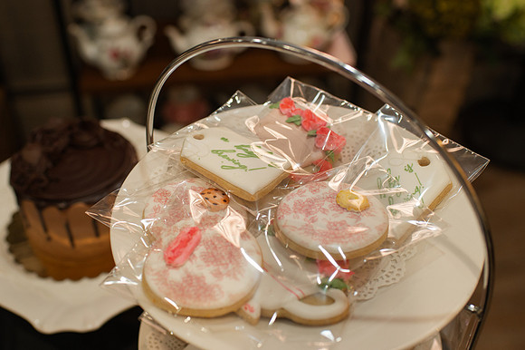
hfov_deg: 44.8
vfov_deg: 30.7
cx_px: 235
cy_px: 171
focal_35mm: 44
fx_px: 636
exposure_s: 1/200
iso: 1000
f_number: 3.2
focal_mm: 35
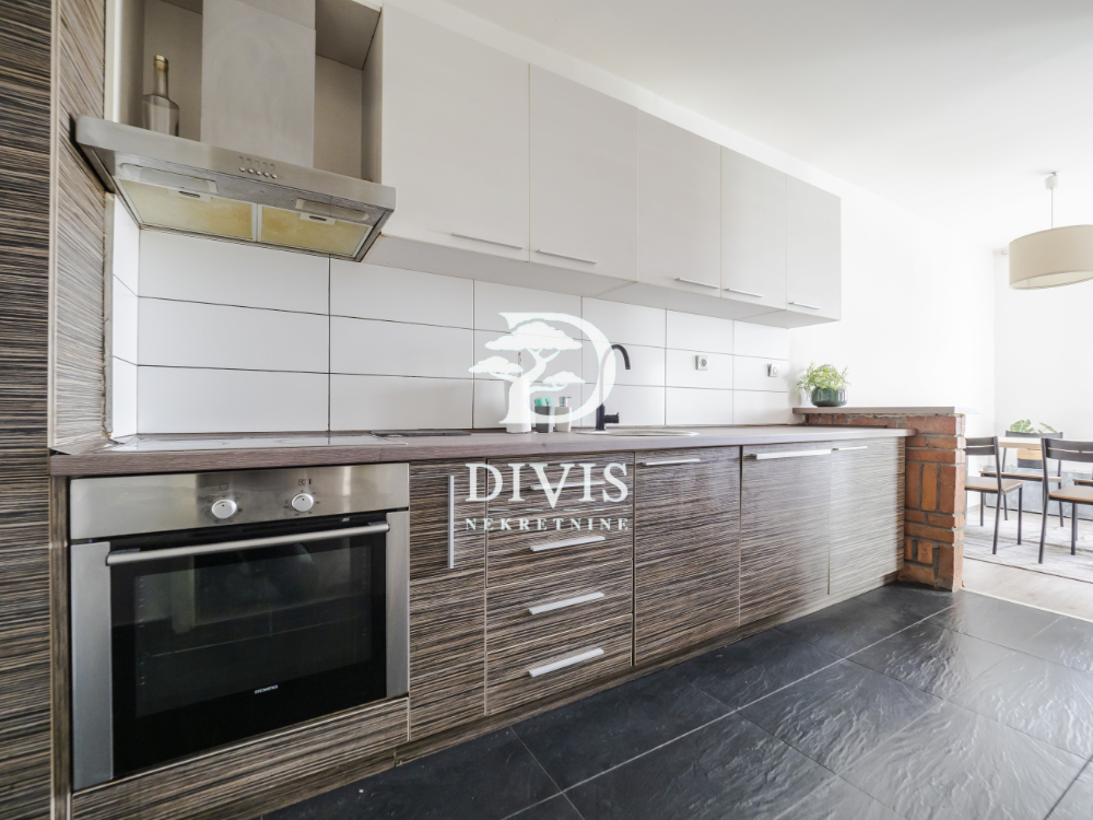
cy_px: 410
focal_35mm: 14
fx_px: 442
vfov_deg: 85.7
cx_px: 546
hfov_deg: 102.1
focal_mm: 7
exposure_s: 1/8
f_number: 4
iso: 400
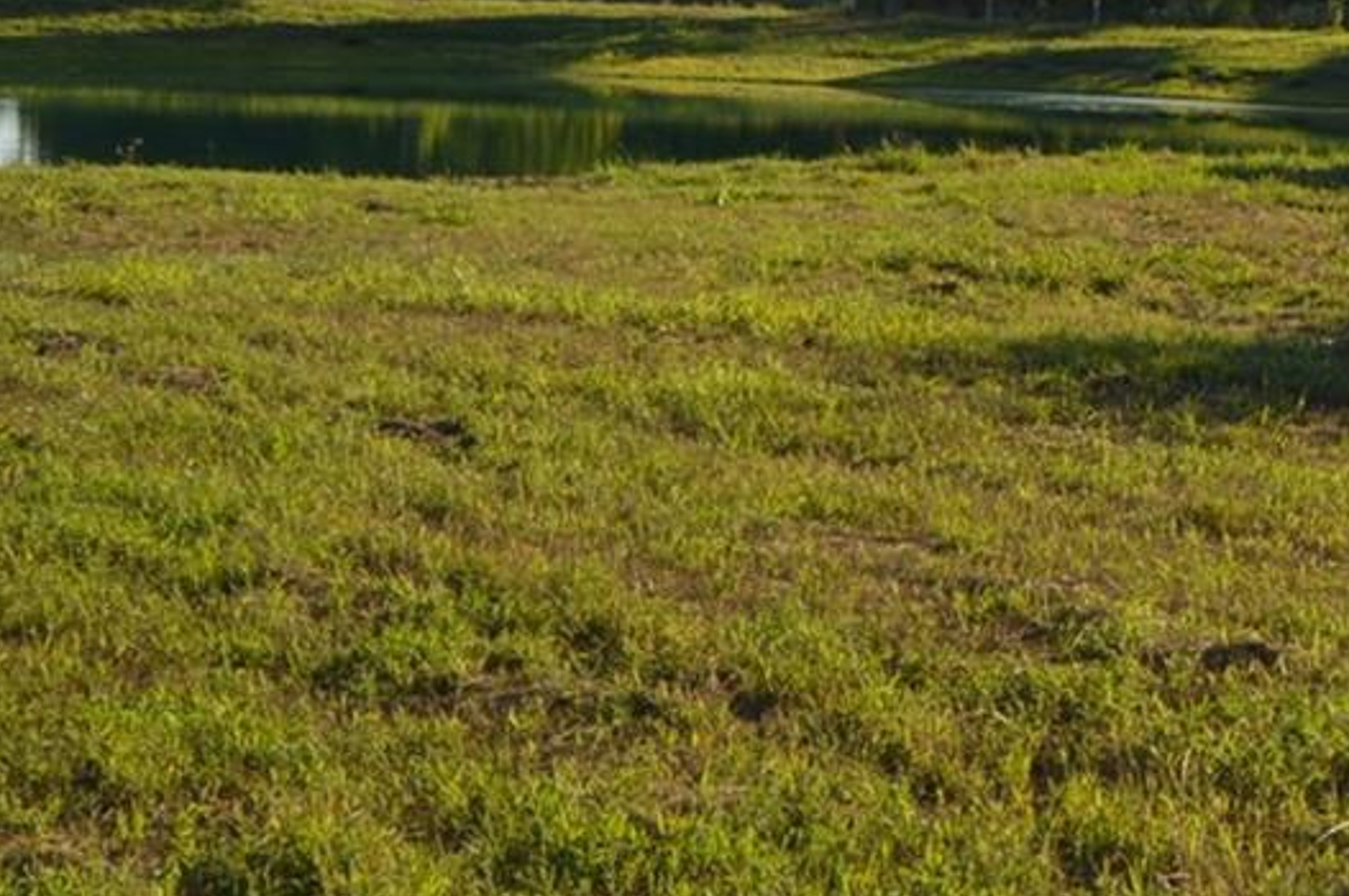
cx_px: 1761
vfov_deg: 12.9
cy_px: 99
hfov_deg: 18.2
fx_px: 3930
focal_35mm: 105
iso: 100
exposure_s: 1/200
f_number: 9
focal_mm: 18
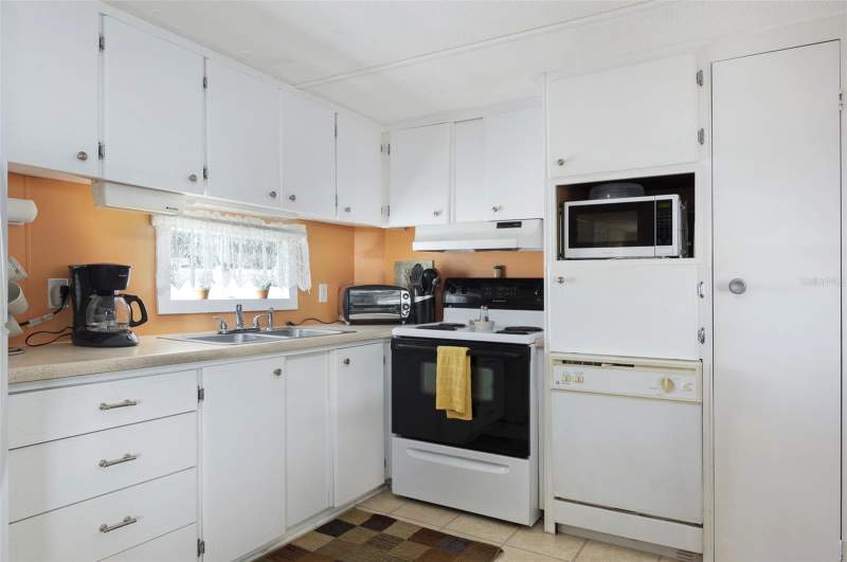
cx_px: 424
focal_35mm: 24
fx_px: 564
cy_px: 281
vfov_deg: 53.0
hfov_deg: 73.8
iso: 400
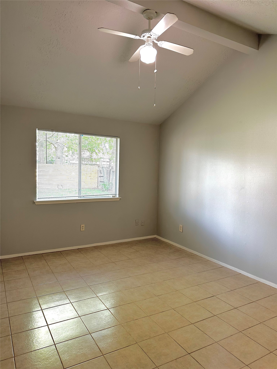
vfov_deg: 71.6
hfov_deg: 56.8
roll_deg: -1.0
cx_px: 138
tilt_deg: -3.7
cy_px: 184
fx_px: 256
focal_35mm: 24
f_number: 1.78
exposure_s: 1/60
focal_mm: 6.86
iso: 200
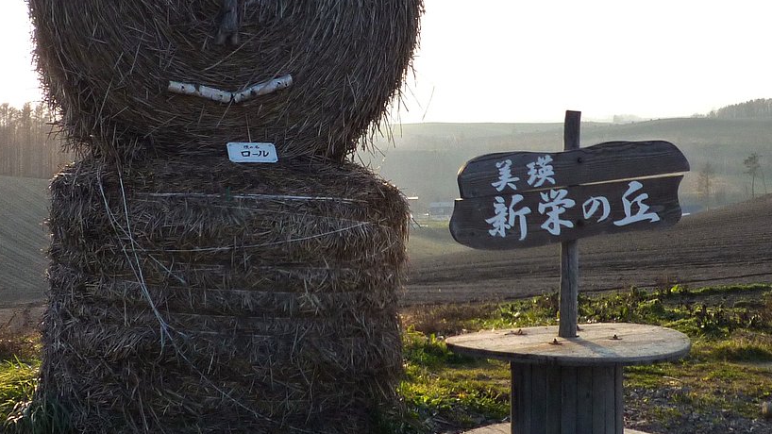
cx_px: 380
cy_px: 142
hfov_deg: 34.9
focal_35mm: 60
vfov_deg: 20.0
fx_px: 1228
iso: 125
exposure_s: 1/640
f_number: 3.5
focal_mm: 4.9
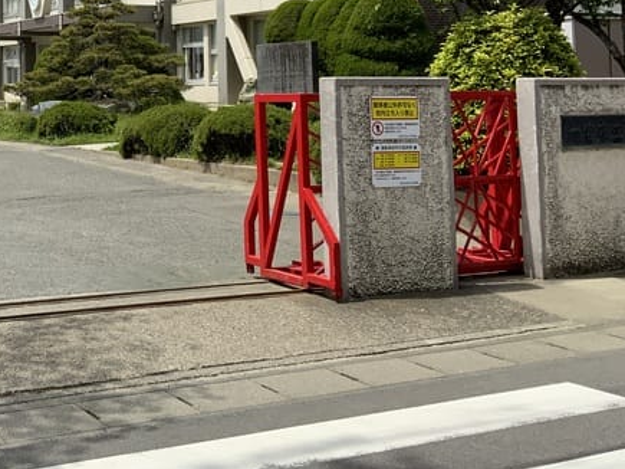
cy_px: 15
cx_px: 65
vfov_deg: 23.5
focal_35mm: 60
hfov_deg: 30.8
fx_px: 1083
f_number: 1.8
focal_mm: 3
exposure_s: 1/2959
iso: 20
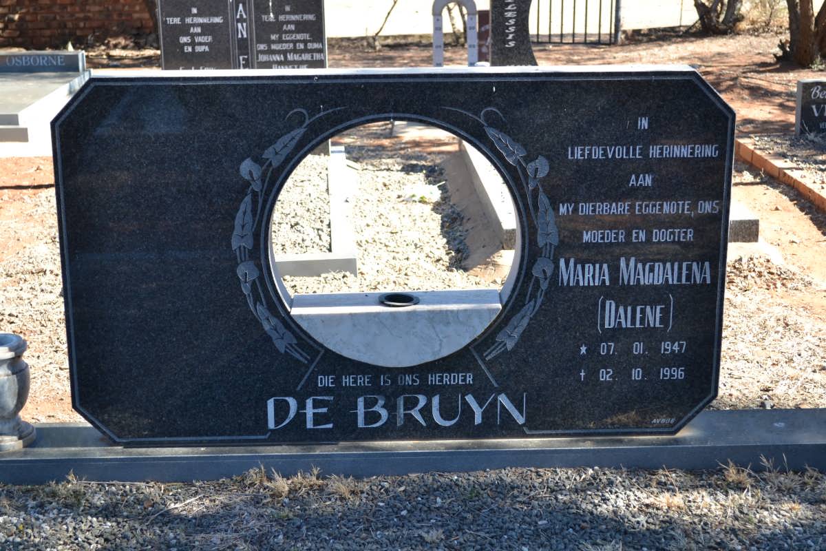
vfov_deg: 23.8
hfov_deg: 35.1
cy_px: 276
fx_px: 1308
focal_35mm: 57
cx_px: 413
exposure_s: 1/100
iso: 400
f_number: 5
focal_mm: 38
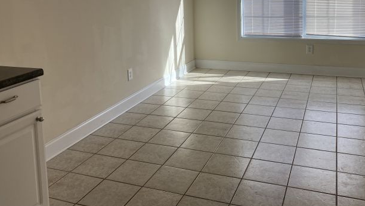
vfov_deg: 30.9
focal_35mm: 37
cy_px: 30
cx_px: 196
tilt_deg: -4.8
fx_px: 358
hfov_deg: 53.9
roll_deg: +1.5
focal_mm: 4.25
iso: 32
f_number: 1.8
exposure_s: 1/201
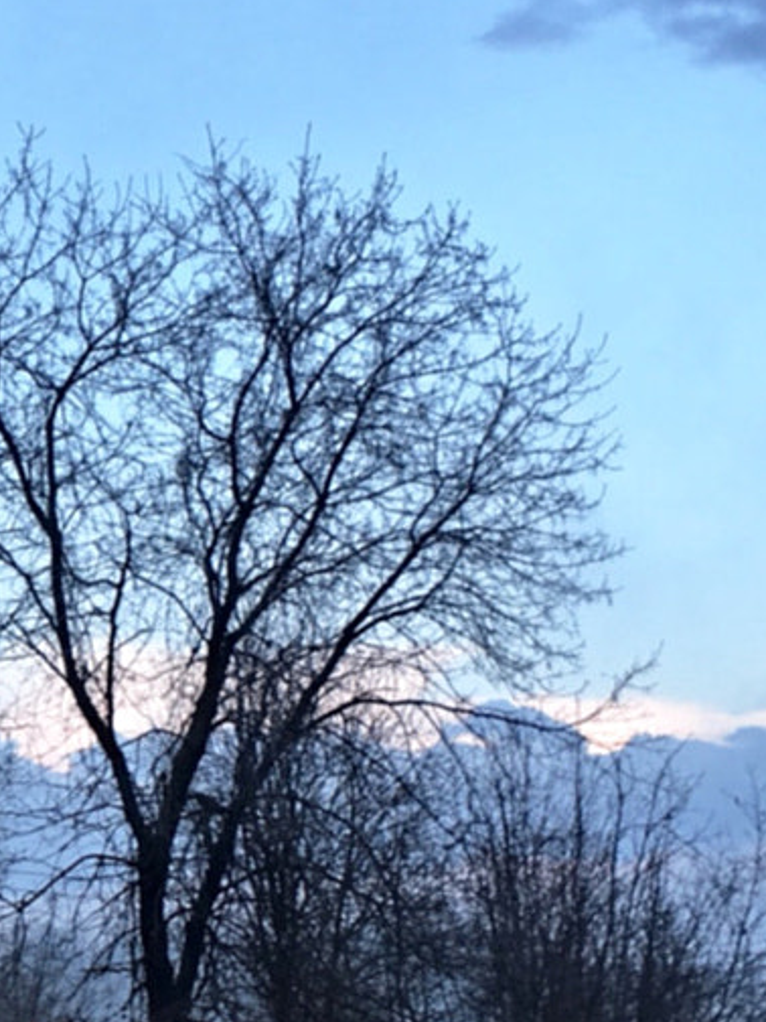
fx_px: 2714
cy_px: 671
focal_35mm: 92
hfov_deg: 15.4
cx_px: -197
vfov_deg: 21.2
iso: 32
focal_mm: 4.15
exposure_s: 1/120
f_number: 2.2
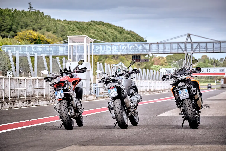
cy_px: 76
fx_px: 942
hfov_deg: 13.7
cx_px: 113
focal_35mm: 150
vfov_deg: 9.1
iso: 400
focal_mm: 99.8
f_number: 5
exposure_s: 1/1250
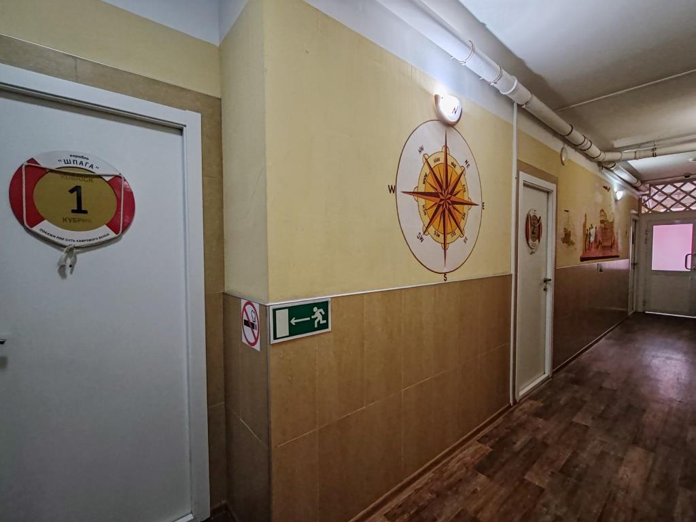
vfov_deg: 78.1
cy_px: 261
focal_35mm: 16
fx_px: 322
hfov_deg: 94.5
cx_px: 348
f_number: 2.2
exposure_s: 1/33
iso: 400
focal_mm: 1.96
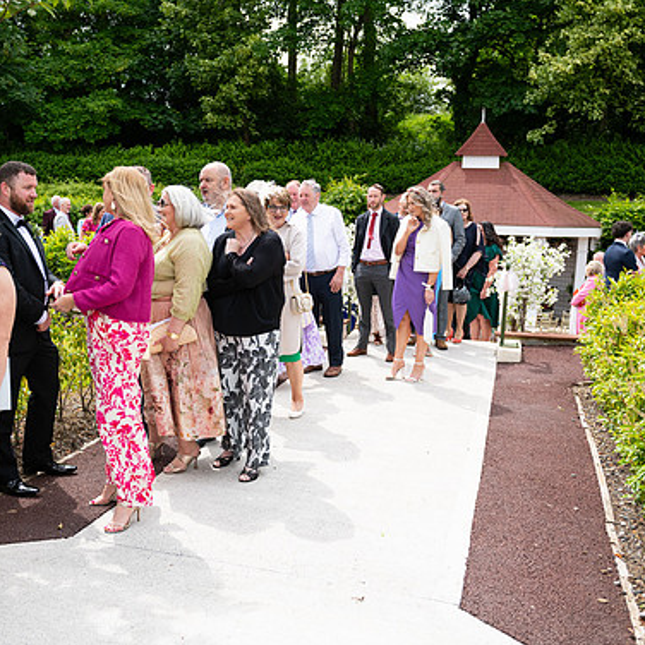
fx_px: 801
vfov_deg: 43.9
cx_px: 245
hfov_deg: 43.5
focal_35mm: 38
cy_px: 320
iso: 250
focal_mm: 29
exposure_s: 1/2500
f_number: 3.5
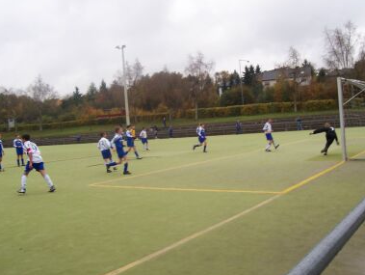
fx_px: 412
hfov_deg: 47.8
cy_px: 136
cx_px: 189
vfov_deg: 36.9
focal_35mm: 39
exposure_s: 1/180
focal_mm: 5.6
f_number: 5.6
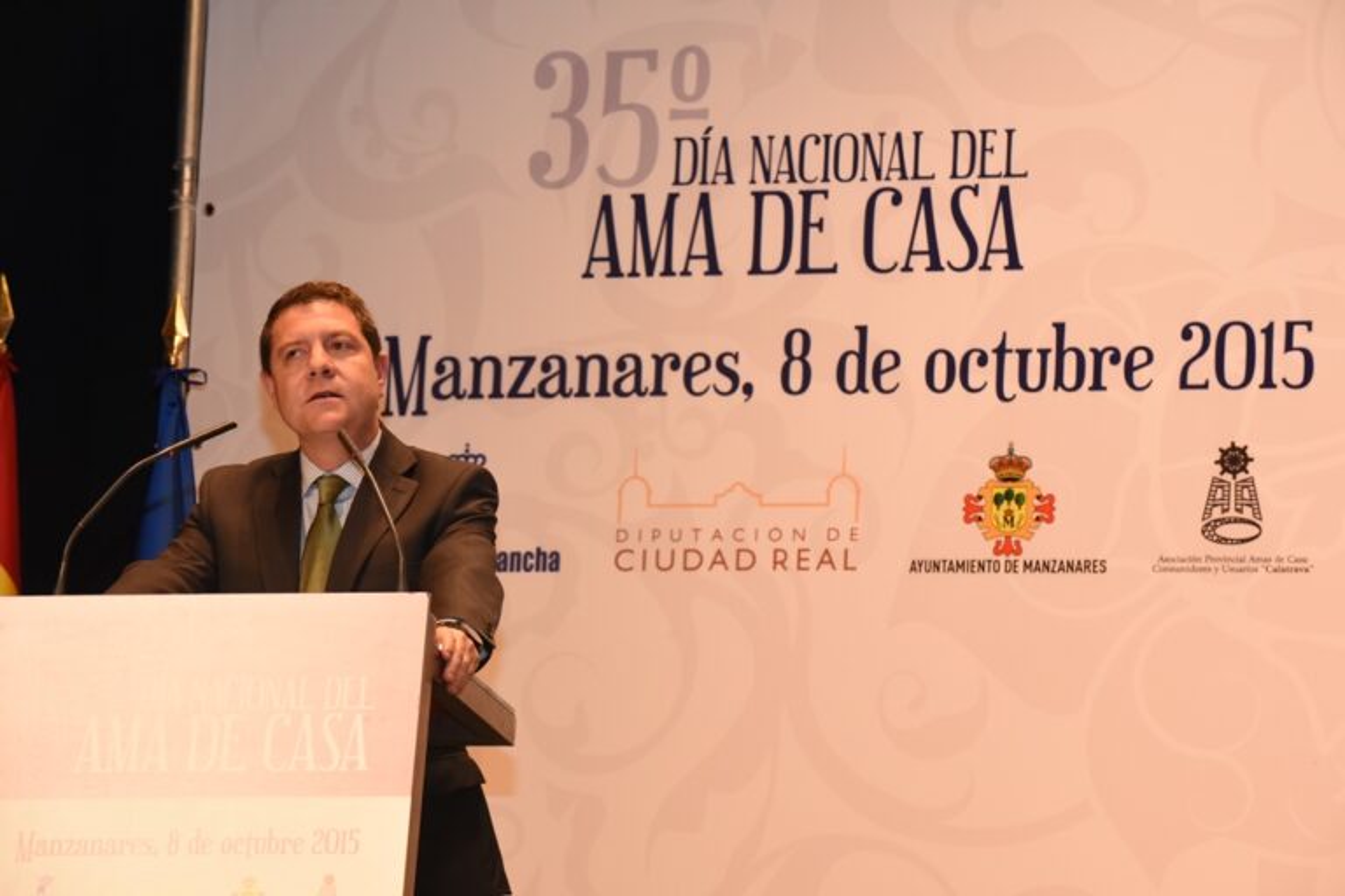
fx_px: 5604
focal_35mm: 150
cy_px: 448
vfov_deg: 9.1
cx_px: 672
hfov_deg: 13.7
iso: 4000
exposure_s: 1/100
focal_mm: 150
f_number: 9
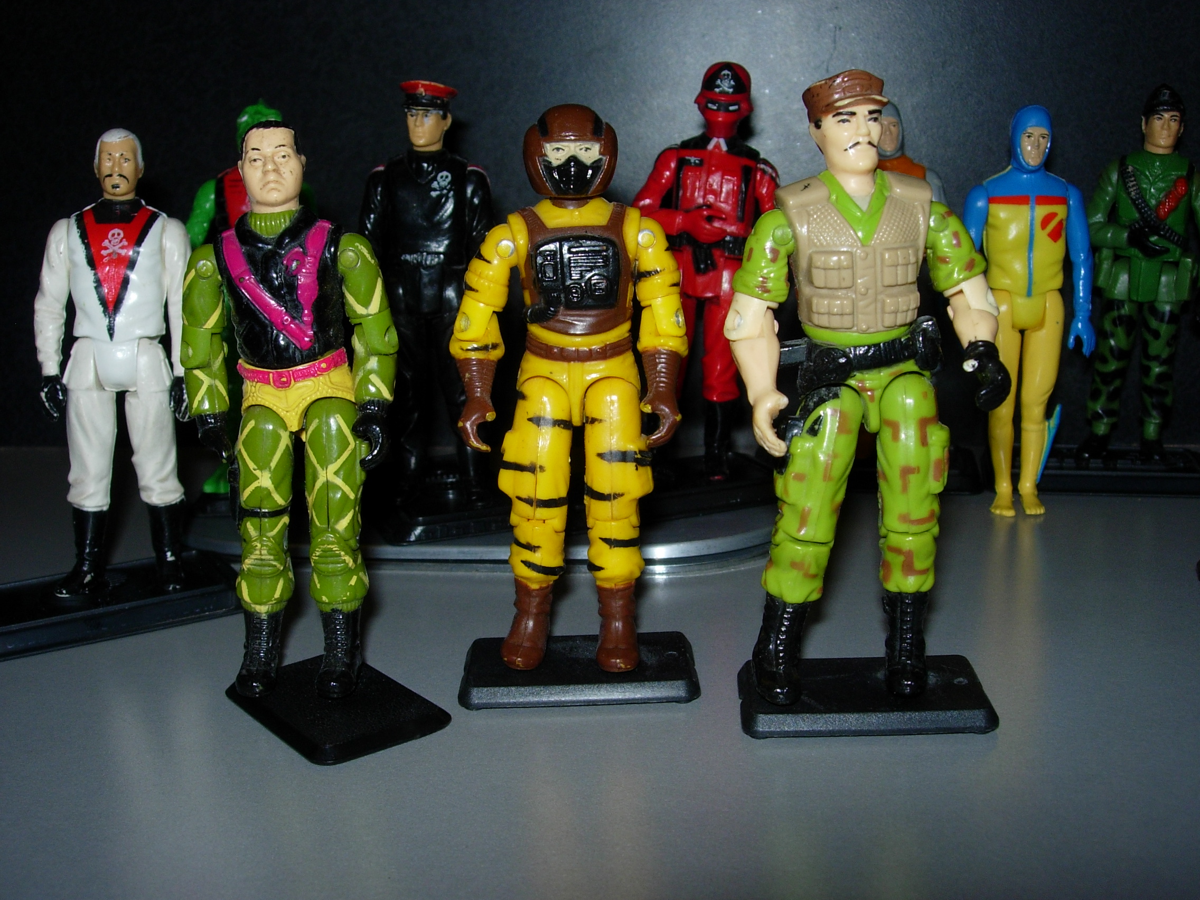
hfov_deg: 49.0
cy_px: 450
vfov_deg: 37.7
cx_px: 600
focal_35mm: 38
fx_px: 1317
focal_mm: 7.8
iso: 79
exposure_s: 1/64
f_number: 4.8
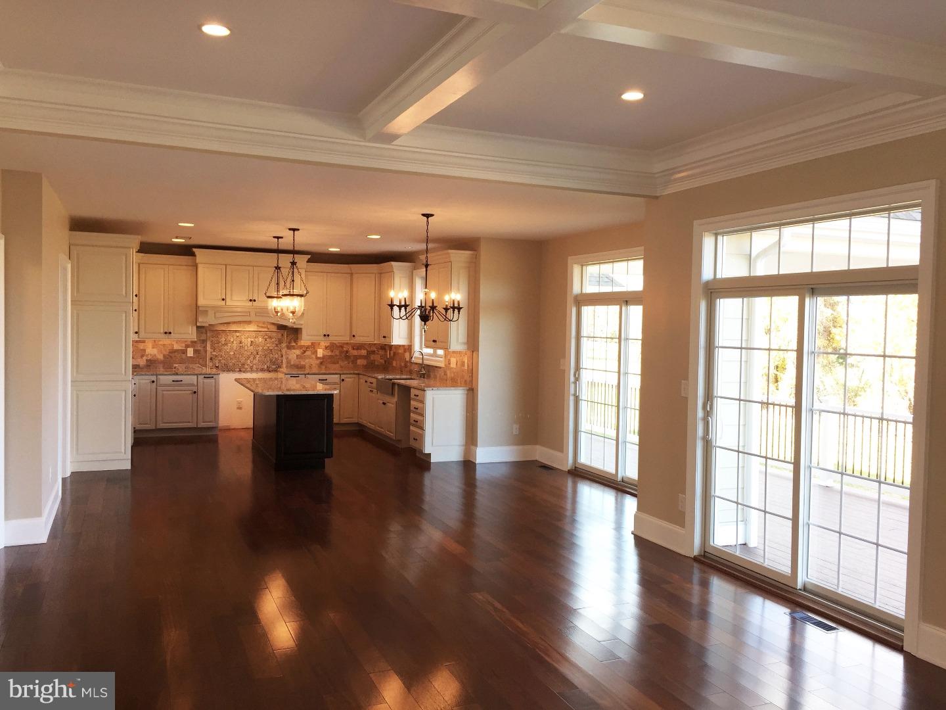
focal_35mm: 29
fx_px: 793
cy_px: 355
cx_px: 473
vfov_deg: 48.2
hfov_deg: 61.7
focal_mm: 4.15
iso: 32
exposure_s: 1/60
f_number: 2.2
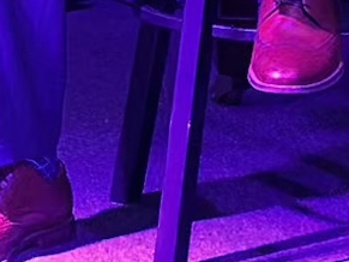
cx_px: 13
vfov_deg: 4.3
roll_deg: -0.8
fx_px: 3406
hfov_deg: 5.9
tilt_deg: -2.1
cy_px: -468
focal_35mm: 338
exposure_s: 1/14
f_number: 1.78
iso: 1600
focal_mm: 6.86
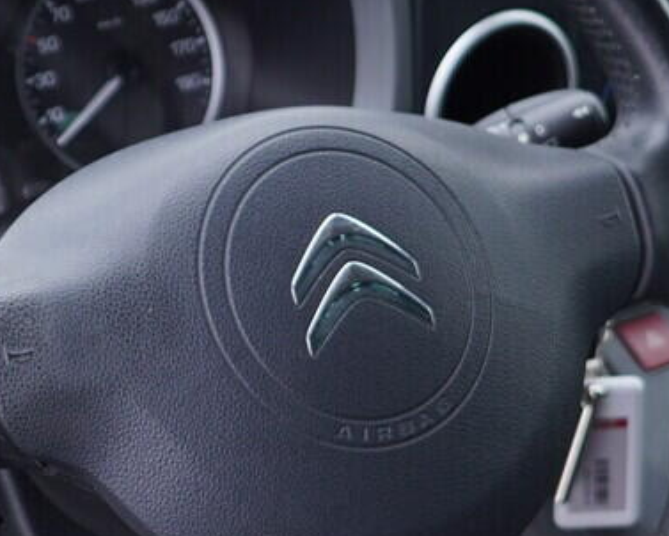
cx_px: 92
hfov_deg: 14.8
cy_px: 177
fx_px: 2555
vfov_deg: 12.0
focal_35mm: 129
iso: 160
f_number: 2.8
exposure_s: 1/40
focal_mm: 24
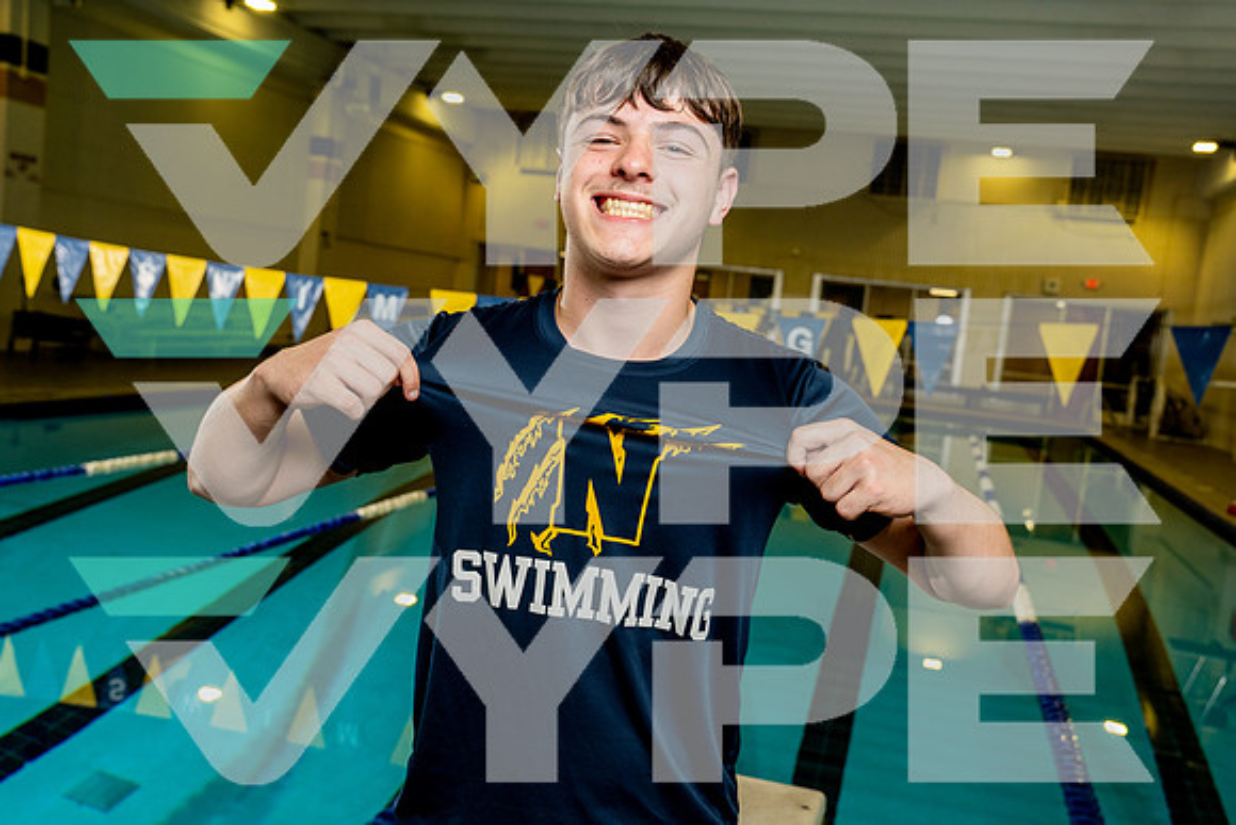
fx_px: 1187
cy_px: 412
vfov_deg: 38.3
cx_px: 618
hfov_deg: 55.0
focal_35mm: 35
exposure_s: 1/250
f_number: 5.6
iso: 500
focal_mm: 34
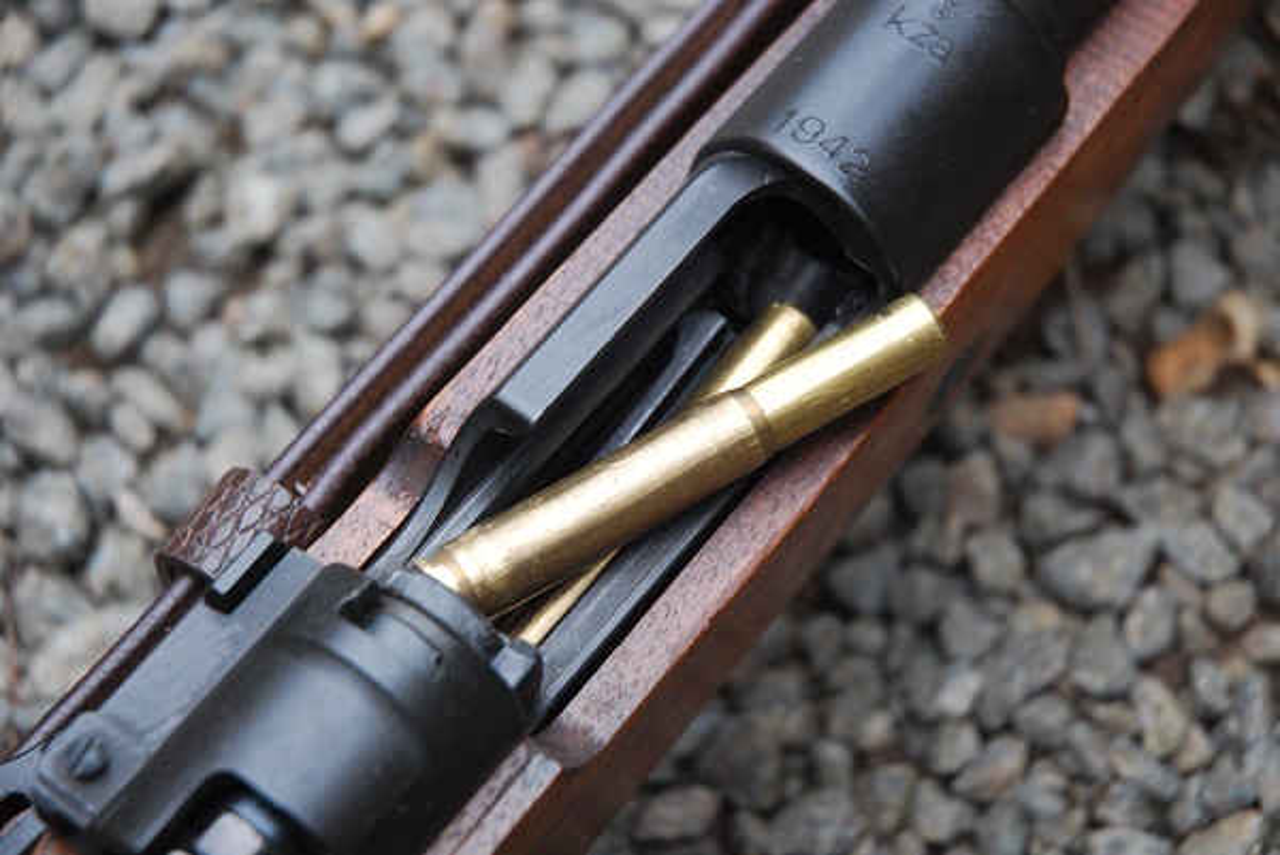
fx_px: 3736
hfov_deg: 19.4
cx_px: 640
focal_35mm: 105
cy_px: 428
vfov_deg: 13.1
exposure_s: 1/125
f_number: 4.5
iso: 800
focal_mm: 70
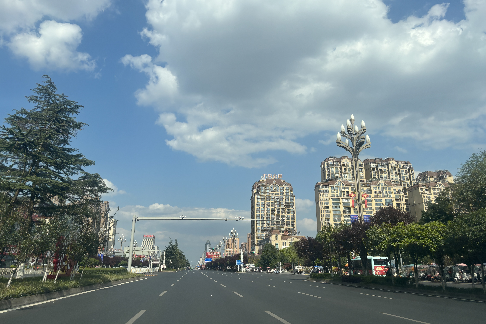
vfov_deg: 46.3
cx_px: 243
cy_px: 142
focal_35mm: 28
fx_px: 378
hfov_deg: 65.5
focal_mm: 5.96
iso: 50
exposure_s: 1/3650
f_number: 1.6
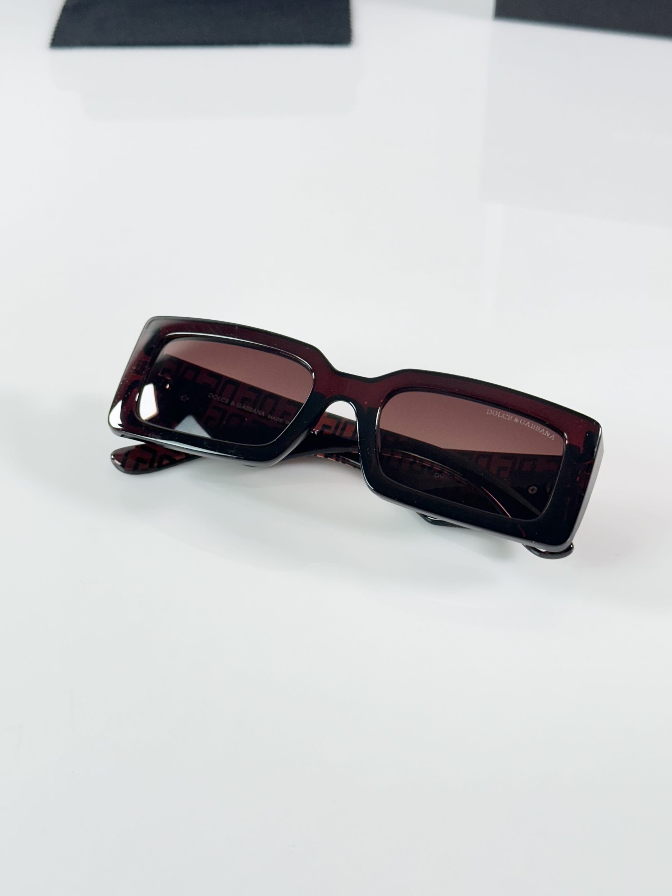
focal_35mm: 49
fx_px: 1268
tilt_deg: -42.4
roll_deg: +0.4
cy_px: 444
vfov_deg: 38.9
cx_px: 335
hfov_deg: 29.7
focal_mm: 6.86
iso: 80
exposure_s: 1/100
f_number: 1.78
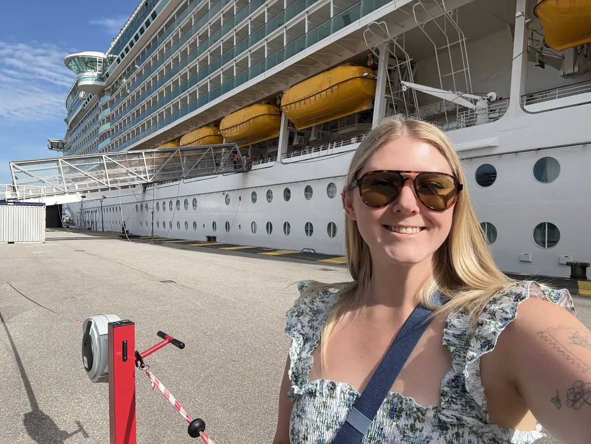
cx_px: 296
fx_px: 393
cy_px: 222
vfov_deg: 58.9
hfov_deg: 73.9
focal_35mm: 23
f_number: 1.9
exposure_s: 1/1284
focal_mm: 2.69
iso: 25
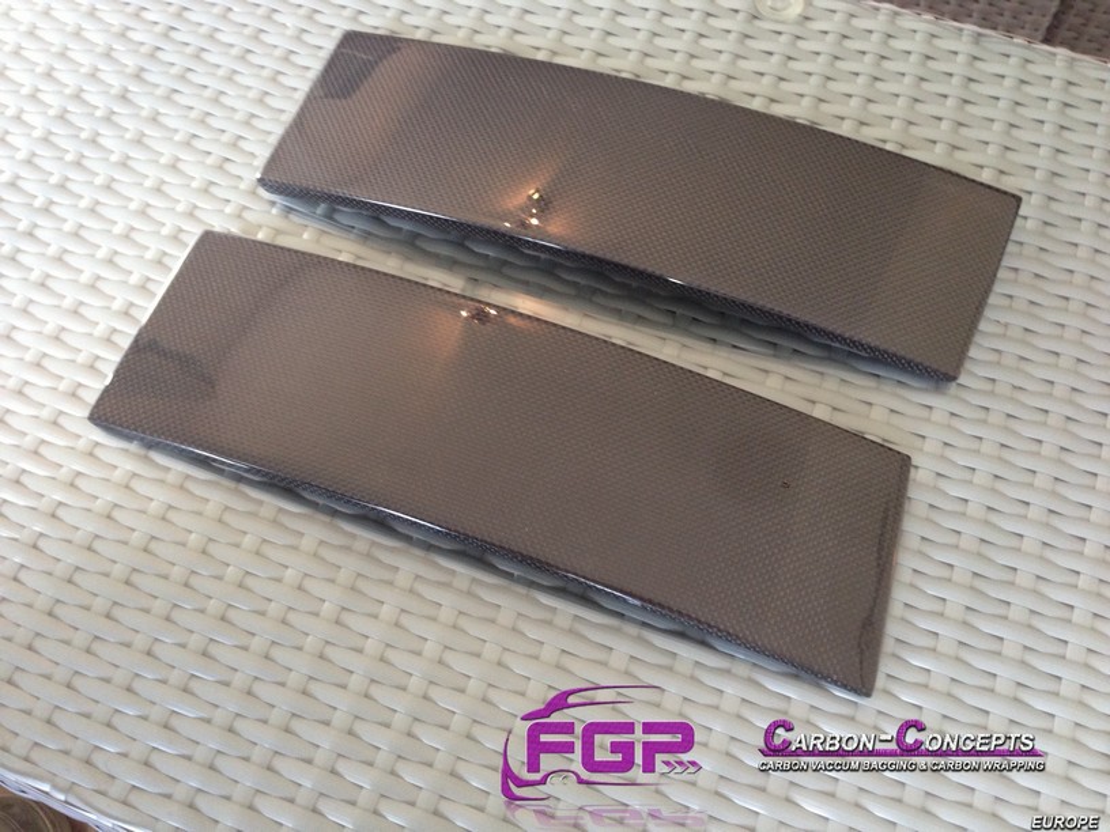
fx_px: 1058
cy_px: 416
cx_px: 555
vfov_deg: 42.9
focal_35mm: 33
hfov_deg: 55.4
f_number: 2.4
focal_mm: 4.12
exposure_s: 1/20
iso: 160
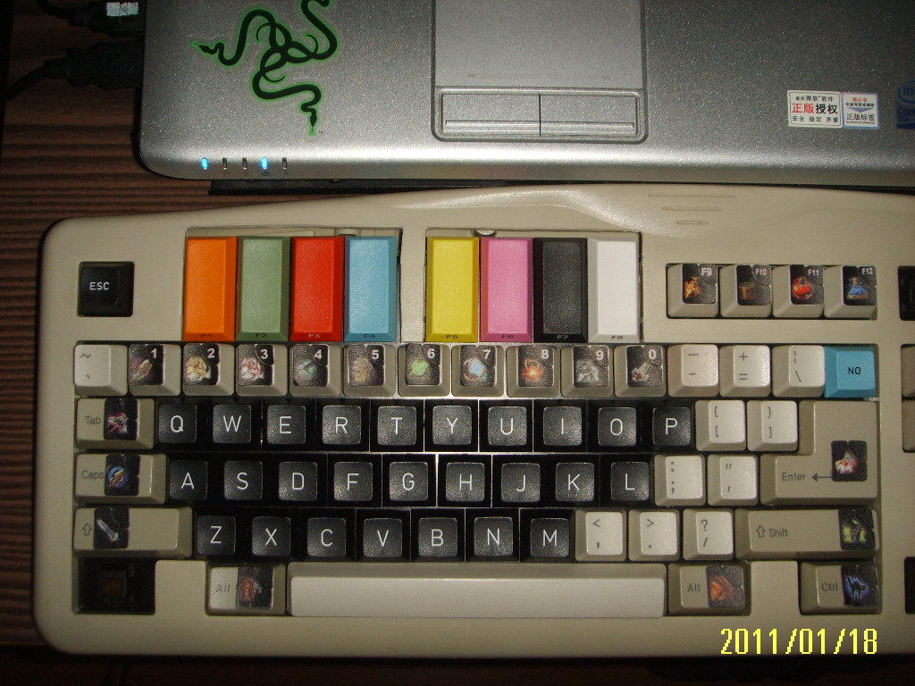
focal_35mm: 39
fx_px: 1031
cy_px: 343
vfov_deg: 36.8
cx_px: 458
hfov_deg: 47.9
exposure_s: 1/45
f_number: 3.5
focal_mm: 6.6
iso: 100
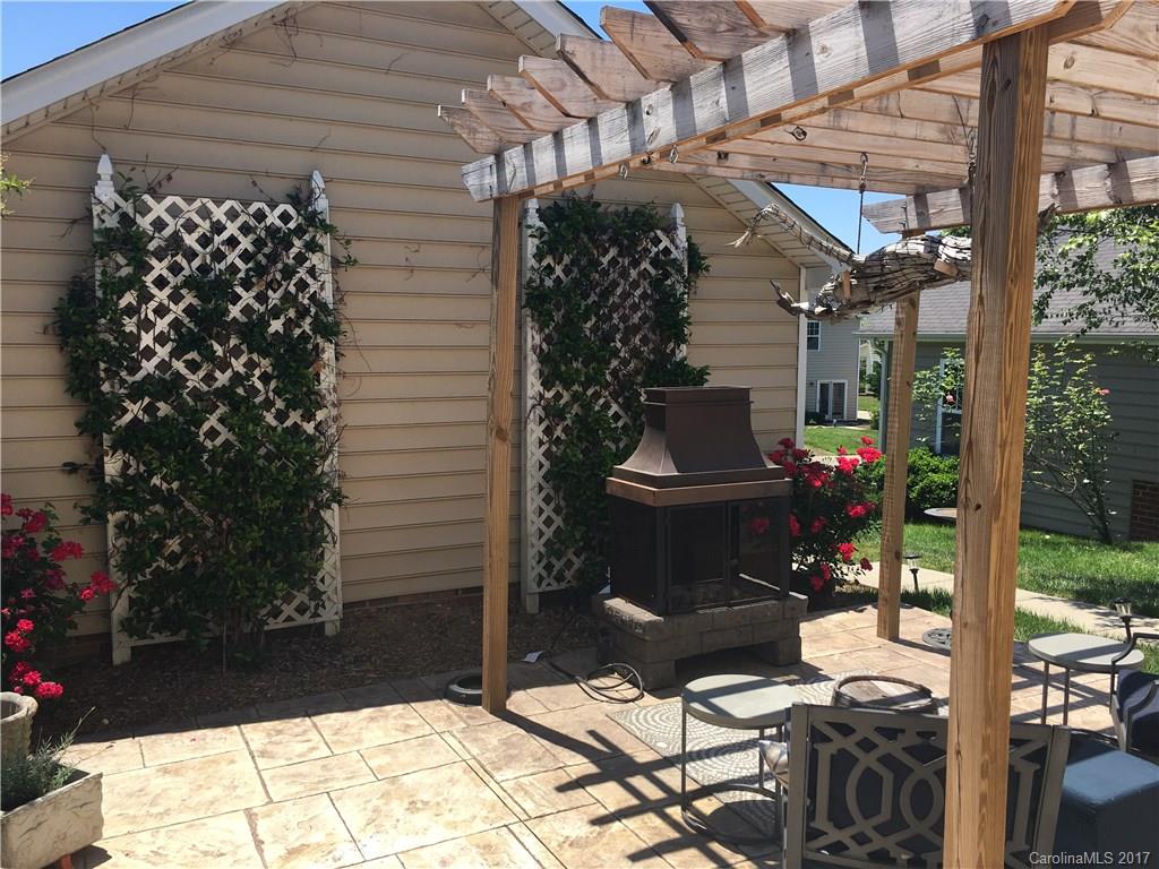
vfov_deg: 48.2
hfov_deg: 61.7
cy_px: 434
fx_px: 971
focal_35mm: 29
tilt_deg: -5.0
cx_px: 580
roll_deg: -0.4
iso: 25
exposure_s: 1/950
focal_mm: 4.15
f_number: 2.2
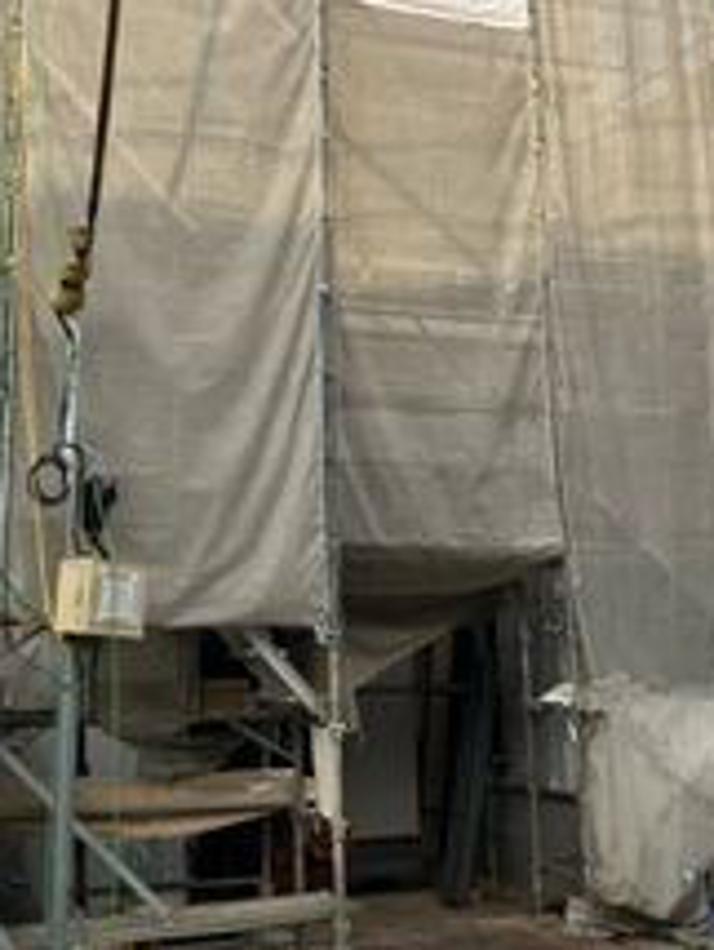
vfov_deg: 39.8
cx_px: 275
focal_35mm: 47
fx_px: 1290
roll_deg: -0.3
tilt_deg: +16.3
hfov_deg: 30.8
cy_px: 297
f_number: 1.8
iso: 32
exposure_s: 1/578
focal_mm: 3.99
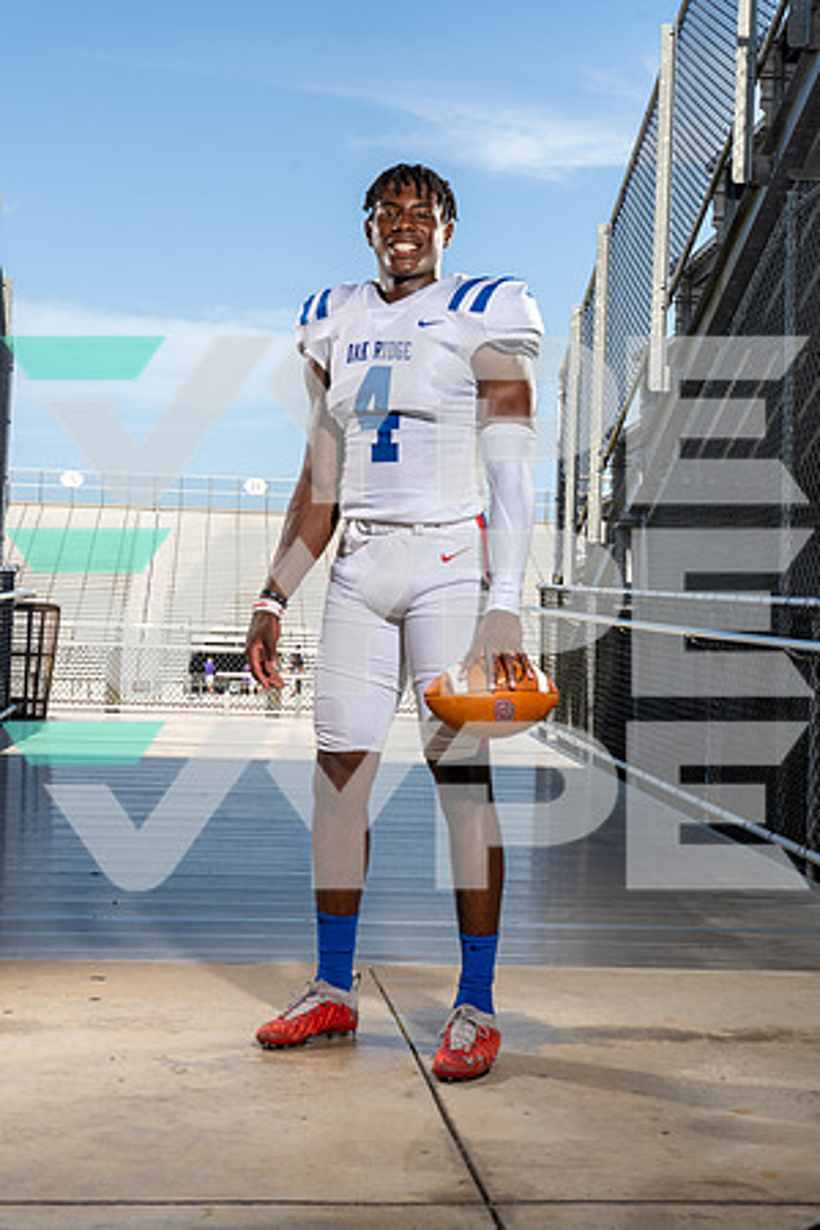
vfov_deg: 36.9
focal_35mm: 54
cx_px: 410
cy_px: 615
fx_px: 1845
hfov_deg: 25.1
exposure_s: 1/250
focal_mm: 54
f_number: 8
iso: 160
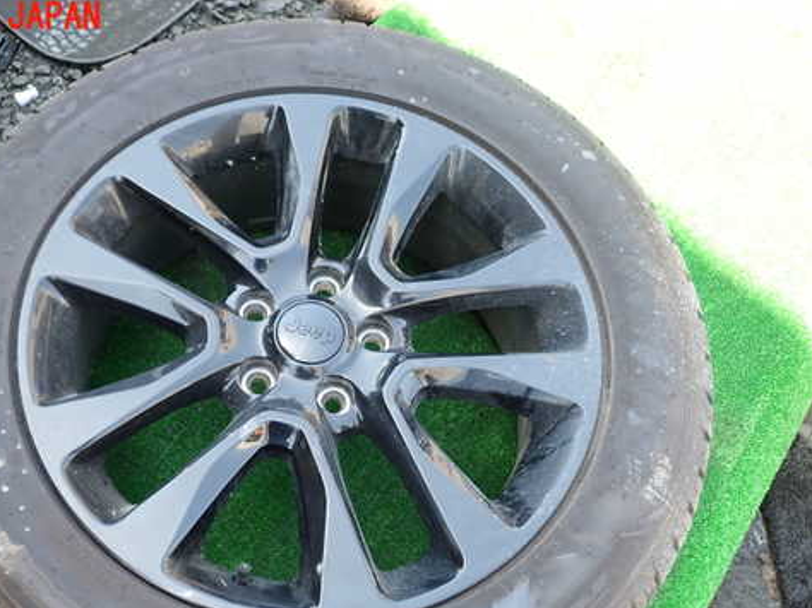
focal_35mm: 38
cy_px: 382
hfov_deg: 48.5
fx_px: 891
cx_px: 303
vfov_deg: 37.5
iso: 100
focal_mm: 5.4
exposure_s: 1/100
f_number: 2.3
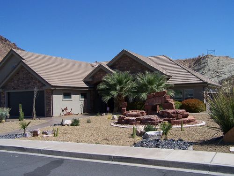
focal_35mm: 38
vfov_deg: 37.7
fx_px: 257
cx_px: 117
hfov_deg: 49.0
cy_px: 88
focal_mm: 6.3
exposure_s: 1/1000
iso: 80
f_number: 4
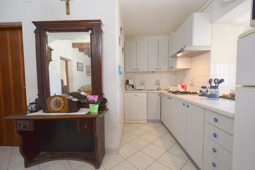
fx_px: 106
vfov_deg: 77.3
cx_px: 128
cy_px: 85
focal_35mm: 15
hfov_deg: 100.4
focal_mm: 10
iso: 900
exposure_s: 1/60
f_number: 3.5
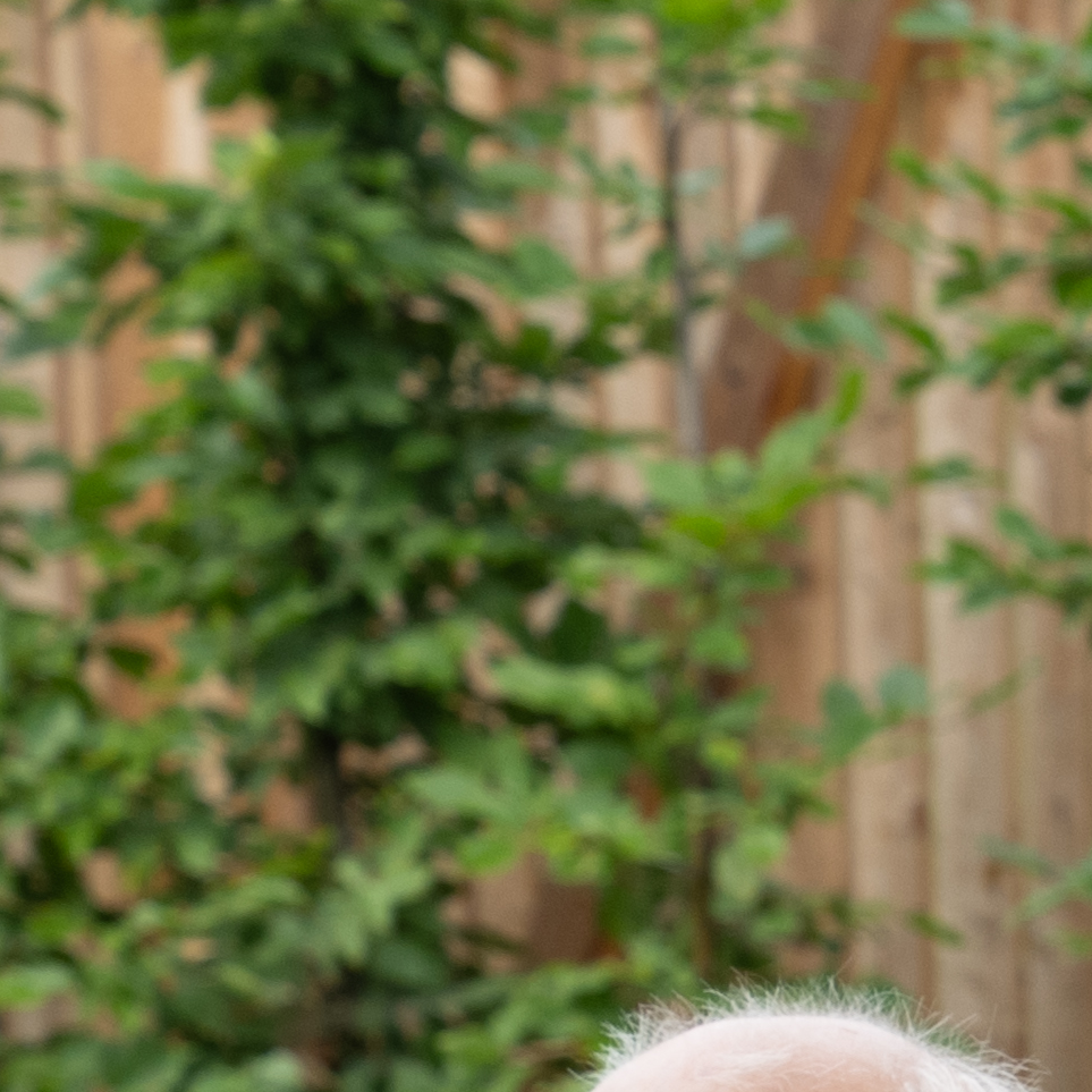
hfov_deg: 3.3
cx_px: 3998
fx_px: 18202
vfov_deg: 3.4
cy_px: 1924
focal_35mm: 510
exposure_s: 1/125
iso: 160
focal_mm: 70
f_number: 6.3
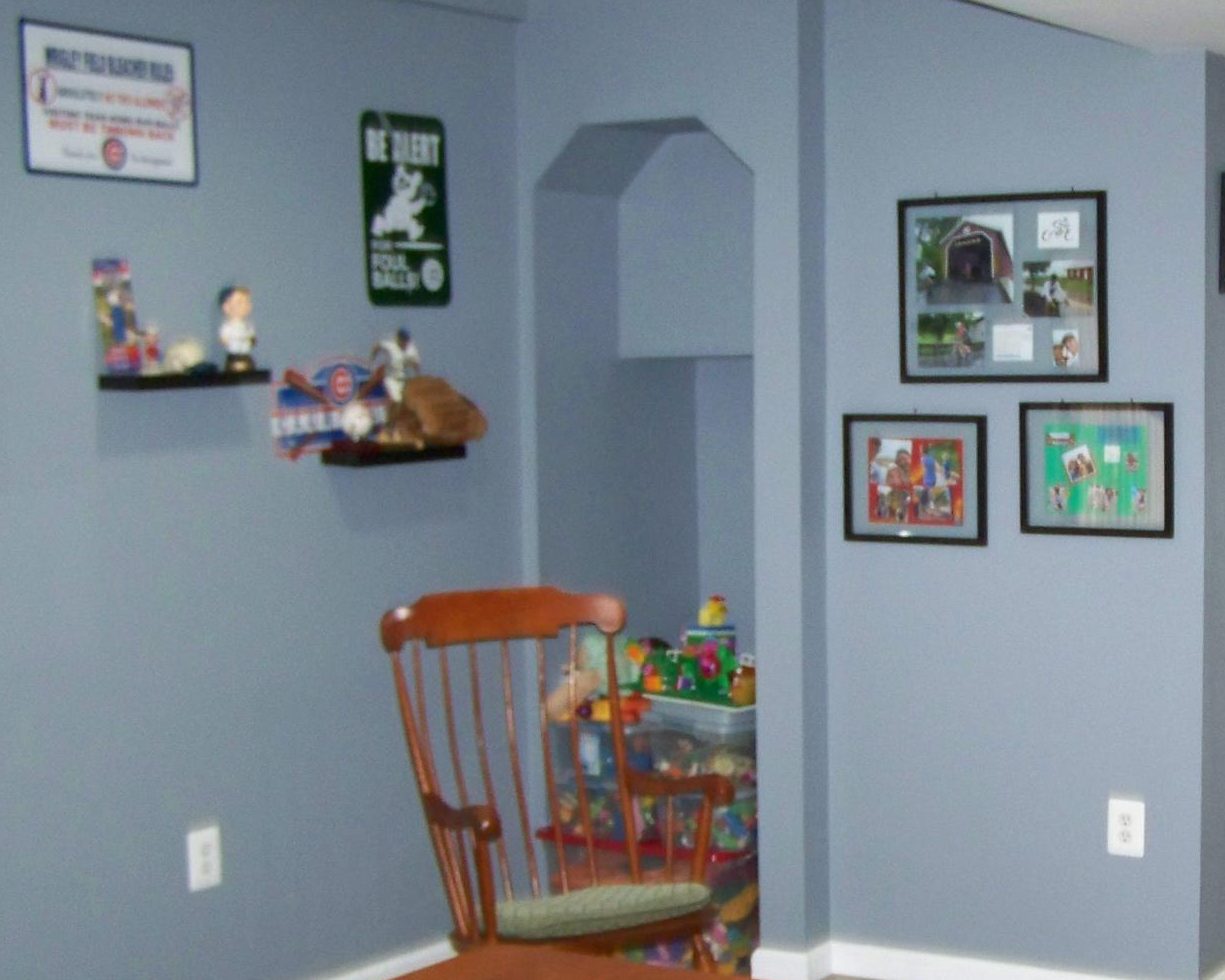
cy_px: 572
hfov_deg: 29.7
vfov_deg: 24.6
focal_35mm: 62
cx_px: 988
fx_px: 2248
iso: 200
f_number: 2.8
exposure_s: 1/30
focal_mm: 6.3
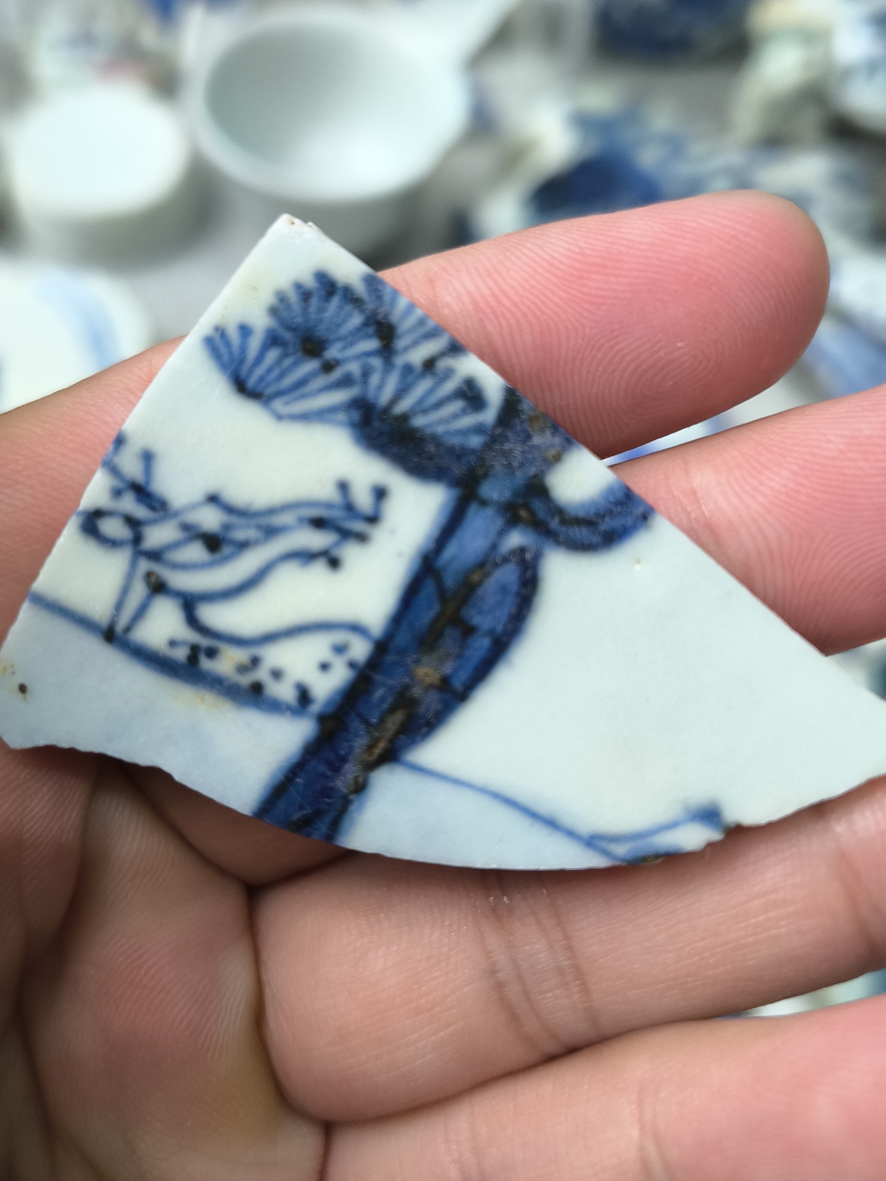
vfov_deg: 56.8
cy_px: 560
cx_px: 354
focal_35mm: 32
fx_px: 1092
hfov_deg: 43.9
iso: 800
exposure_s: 1/105
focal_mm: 5.35
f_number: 1.7
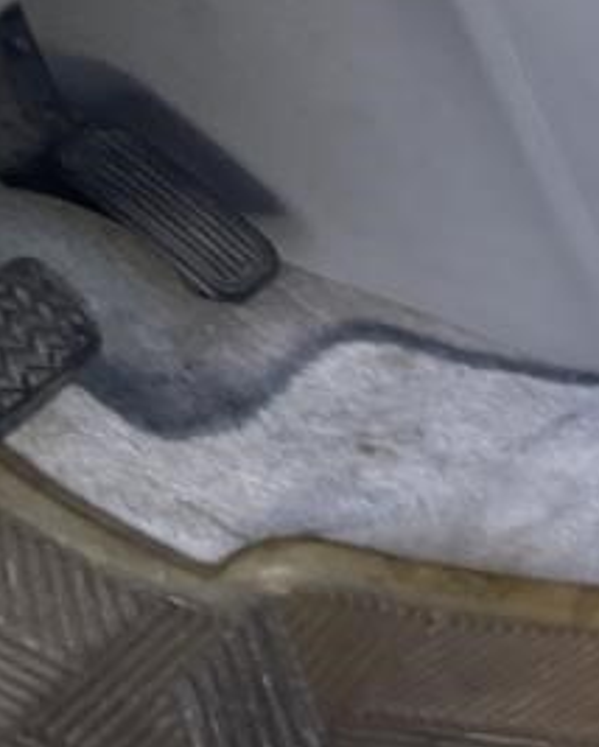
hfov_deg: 10.1
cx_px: 1741
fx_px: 2590
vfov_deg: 16.1
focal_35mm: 117
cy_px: 772
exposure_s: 1/121
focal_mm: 5.1
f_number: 1.6
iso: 100
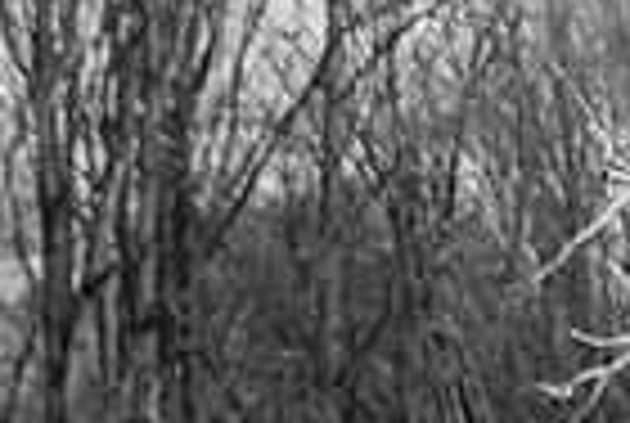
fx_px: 5384
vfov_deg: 4.5
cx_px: -495
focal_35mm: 307
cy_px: 713
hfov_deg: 6.5
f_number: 3.5
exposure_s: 1/800
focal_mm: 70
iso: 1000
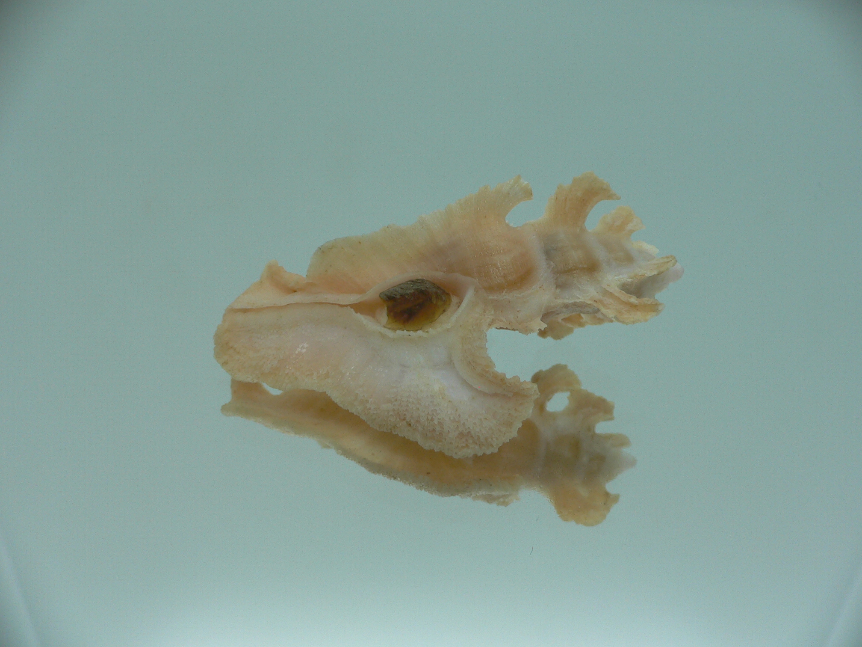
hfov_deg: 52.6
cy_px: 324
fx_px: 872
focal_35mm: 35
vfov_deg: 40.7
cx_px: 431
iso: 80
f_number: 2.8
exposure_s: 1/60
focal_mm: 4.6
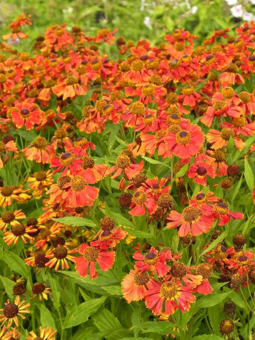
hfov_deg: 10.3
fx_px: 1414
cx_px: 128
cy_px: 170
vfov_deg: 13.7
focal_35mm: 144
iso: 160
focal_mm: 25.7
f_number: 5
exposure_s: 1/320
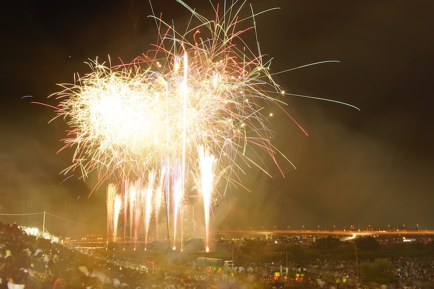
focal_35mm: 50
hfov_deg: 39.6
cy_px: 144
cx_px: 217
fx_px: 603
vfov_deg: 27.0
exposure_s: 30
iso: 200
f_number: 16
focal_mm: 50
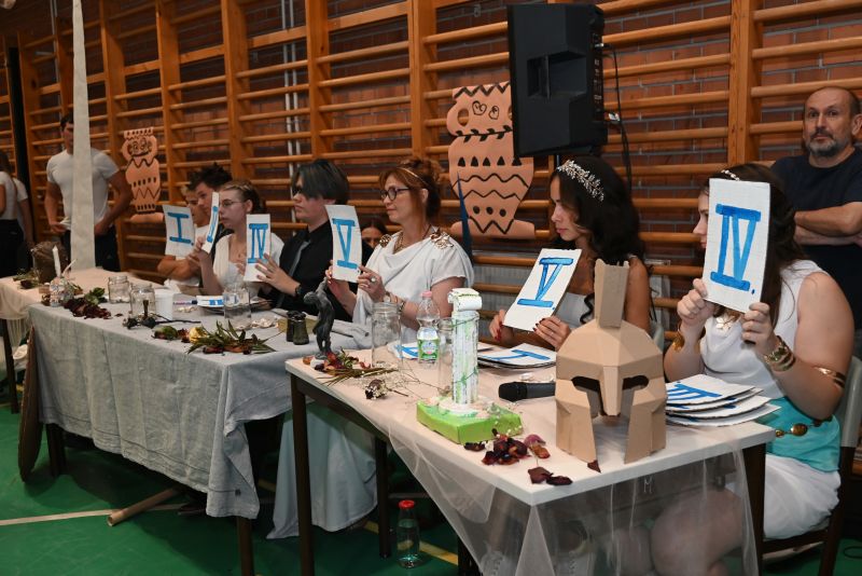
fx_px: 814
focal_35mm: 34
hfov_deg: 55.8
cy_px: 288
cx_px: 431
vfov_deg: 38.9
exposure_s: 1/125
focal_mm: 34
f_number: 5.6
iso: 1600
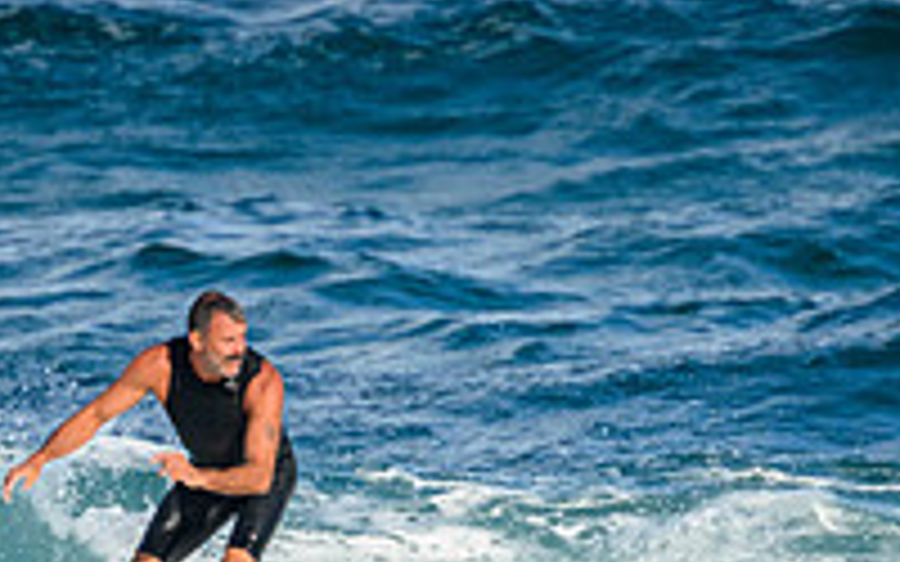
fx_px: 57910
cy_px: 645
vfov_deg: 0.6
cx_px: 315
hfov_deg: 0.9
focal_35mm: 2361
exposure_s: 1/1600
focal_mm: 800
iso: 1400
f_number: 11
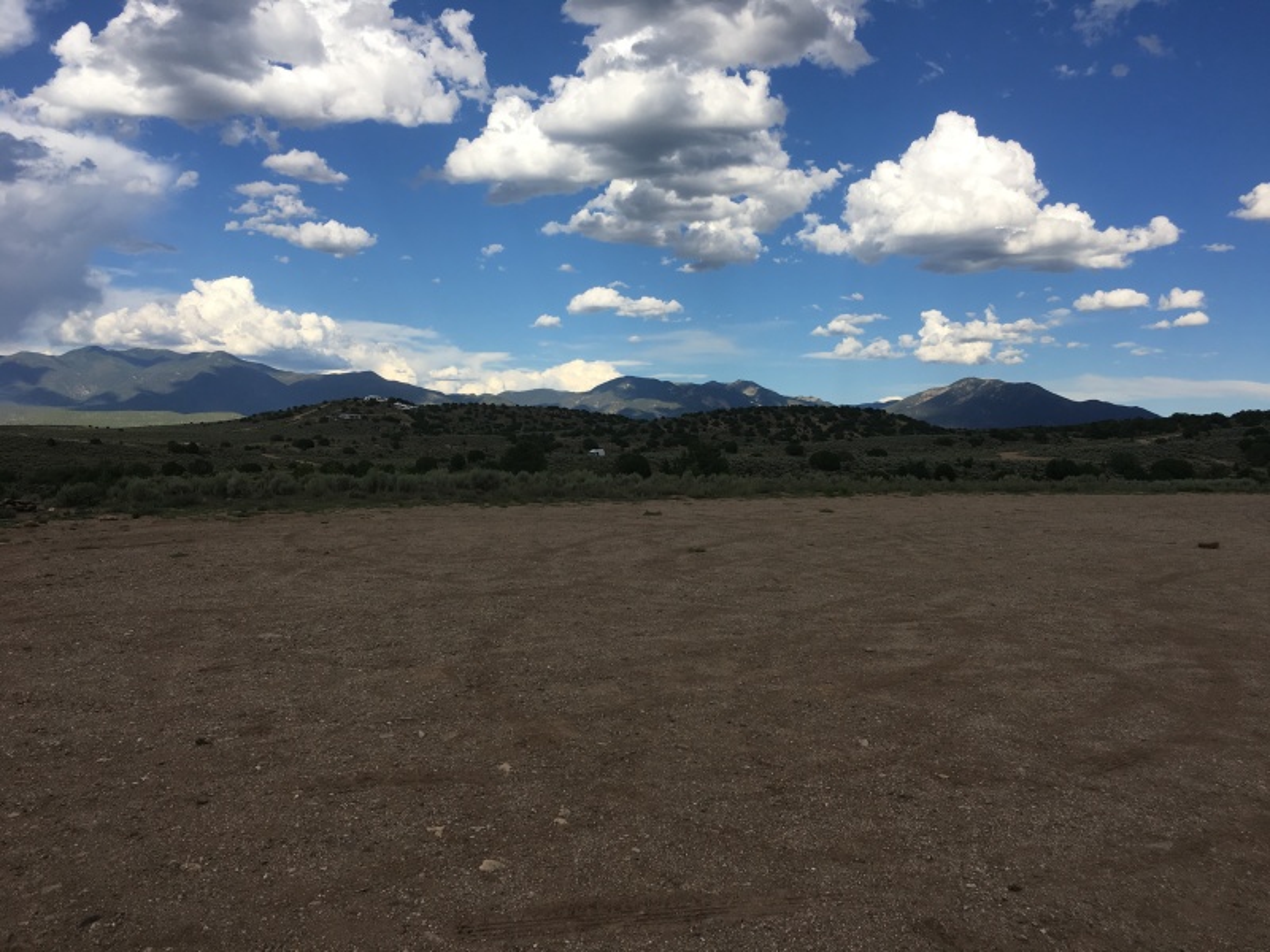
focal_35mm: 29
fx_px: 1064
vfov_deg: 48.2
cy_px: 476
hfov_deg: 61.7
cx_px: 635
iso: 25
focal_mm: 4.15
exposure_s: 1/1709
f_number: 2.2
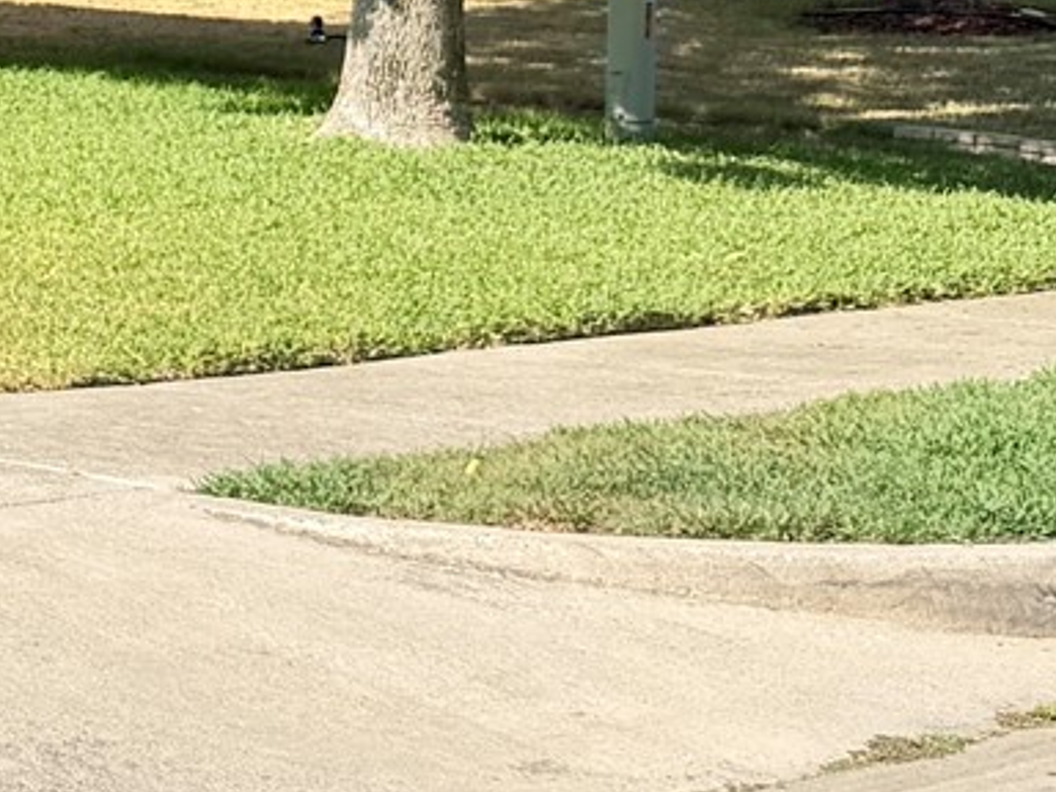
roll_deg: +0.4
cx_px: -1078
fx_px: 3905
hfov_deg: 13.2
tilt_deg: -0.9
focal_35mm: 128
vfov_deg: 11.4
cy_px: -82
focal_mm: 6.76
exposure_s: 1/1727
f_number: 1.78
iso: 80
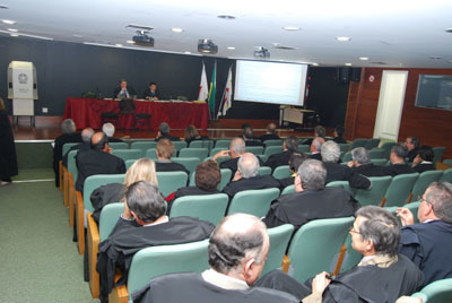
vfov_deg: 48.1
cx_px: 226
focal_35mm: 27
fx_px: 339
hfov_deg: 67.3
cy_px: 152
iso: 800
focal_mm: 18
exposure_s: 1/60
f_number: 7.1
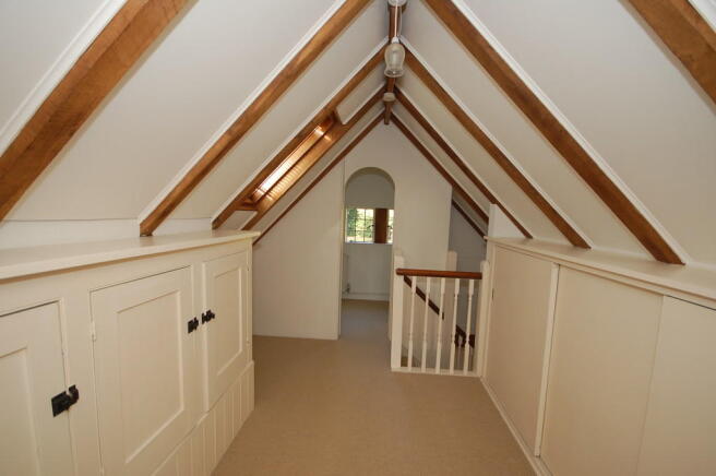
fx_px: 298
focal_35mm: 15
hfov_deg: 100.4
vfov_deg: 77.2
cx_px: 358
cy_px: 238
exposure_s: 1/60
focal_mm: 10
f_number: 4
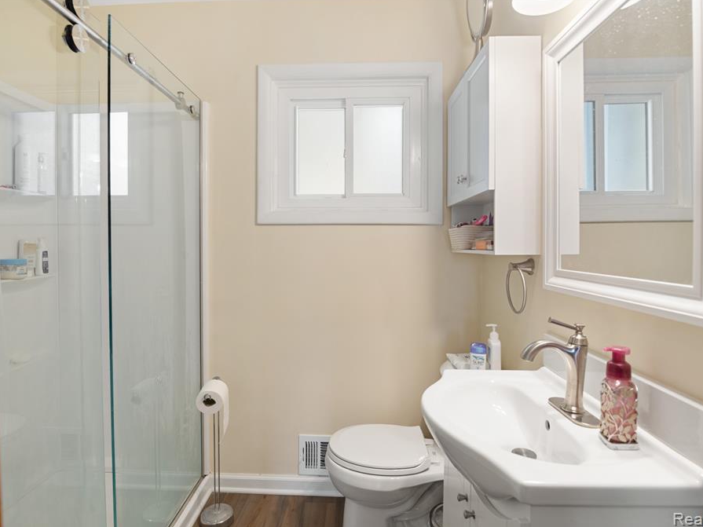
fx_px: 670
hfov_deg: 55.4
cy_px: 264
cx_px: 350
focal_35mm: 33
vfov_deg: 42.9
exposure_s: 1/8
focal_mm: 30
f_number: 9
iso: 320
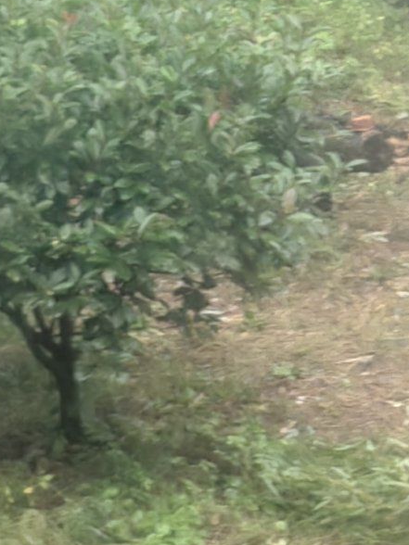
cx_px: 868
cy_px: -53
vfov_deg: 7.8
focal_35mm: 251
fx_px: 3954
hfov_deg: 5.8
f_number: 1.9
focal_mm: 5.52
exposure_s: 1/100
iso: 125
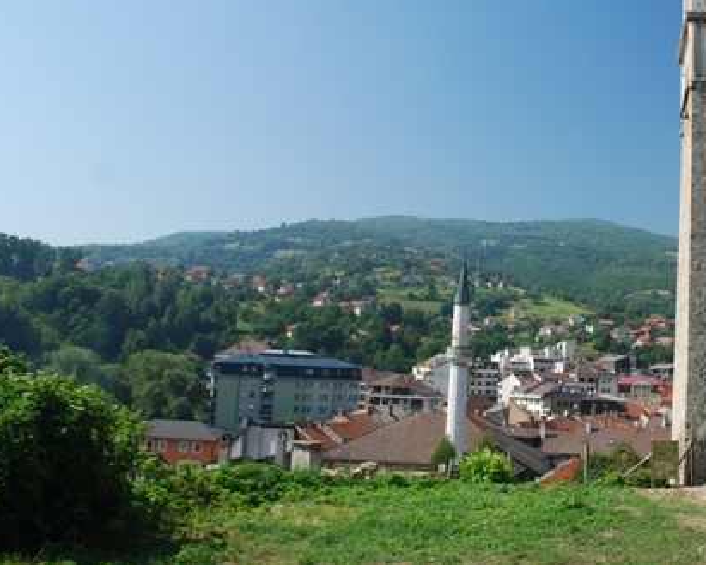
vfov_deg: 38.0
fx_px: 815
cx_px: 534
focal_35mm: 39
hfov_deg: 45.1
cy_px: 210
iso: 100
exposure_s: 1/125
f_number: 5.6
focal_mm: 18
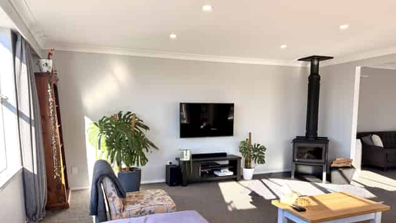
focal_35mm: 27
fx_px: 283
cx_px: 201
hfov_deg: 69.9
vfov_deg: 42.3
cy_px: 149
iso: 100
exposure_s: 1/517
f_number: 1.78
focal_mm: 6.76
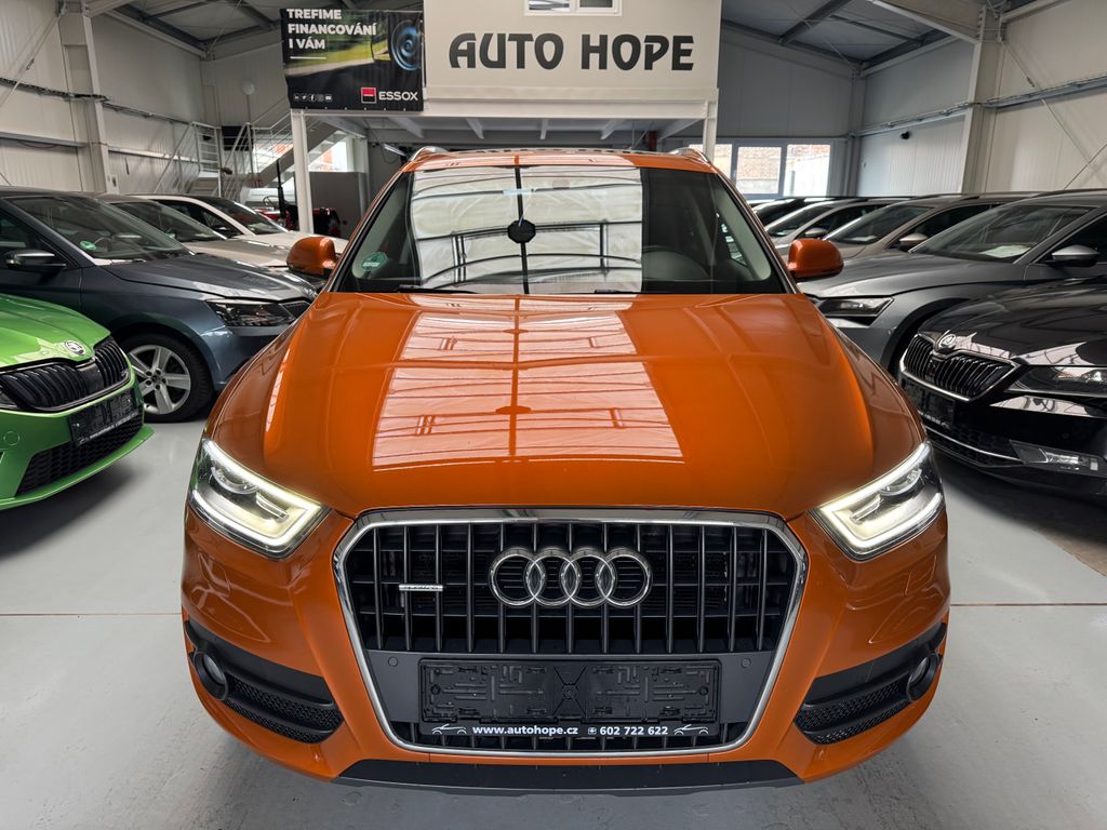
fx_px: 768
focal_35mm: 24
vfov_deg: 56.8
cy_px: 415
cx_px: 554
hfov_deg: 71.6
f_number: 1.78
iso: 160
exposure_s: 1/121
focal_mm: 6.76
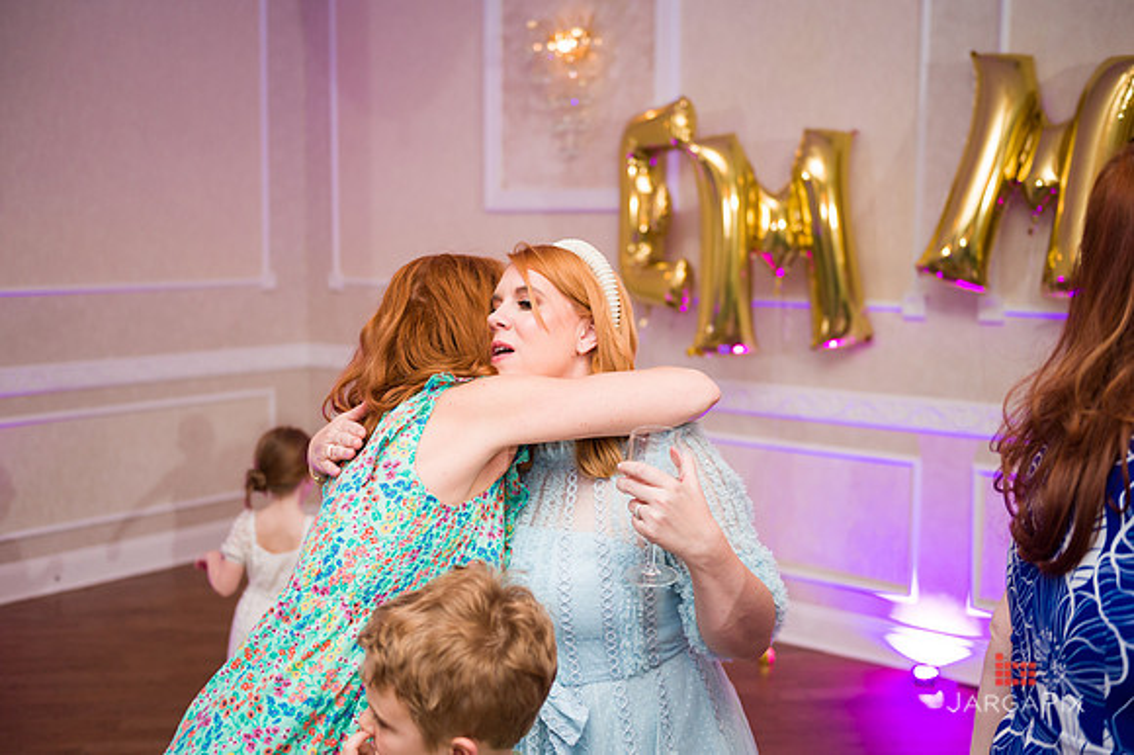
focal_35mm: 42
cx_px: 567
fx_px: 1322
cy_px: 378
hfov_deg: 46.4
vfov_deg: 31.9
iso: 1250
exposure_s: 1/200
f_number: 3.2
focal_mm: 42
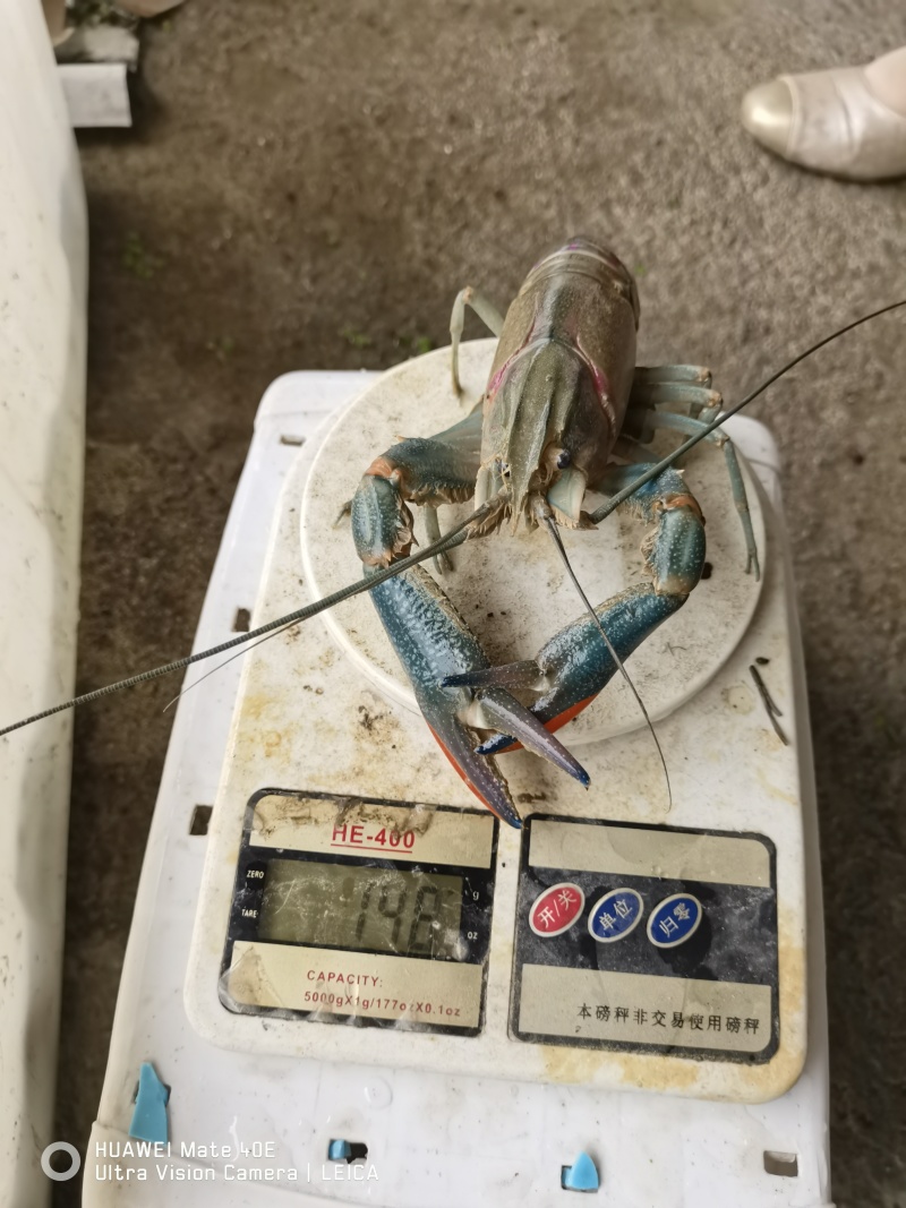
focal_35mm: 27
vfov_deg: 65.3
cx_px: 453
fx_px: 942
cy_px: 604
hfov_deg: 51.3
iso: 50
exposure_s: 1/155
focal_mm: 5.58
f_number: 1.9
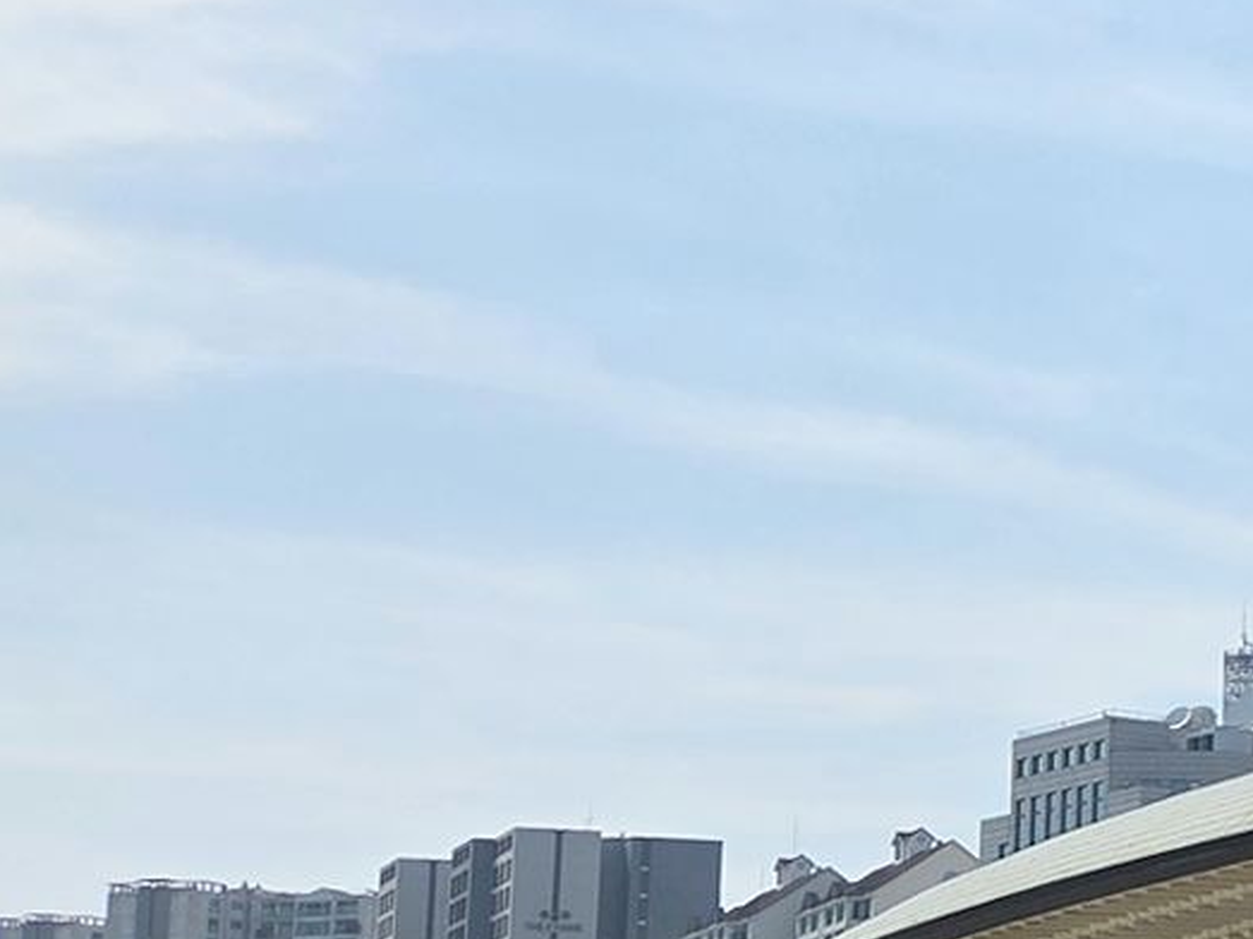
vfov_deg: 16.7
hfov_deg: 17.2
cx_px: 2393
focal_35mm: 88
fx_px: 3185
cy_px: 695
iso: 80
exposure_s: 1/6839
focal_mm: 5.4
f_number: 1.8
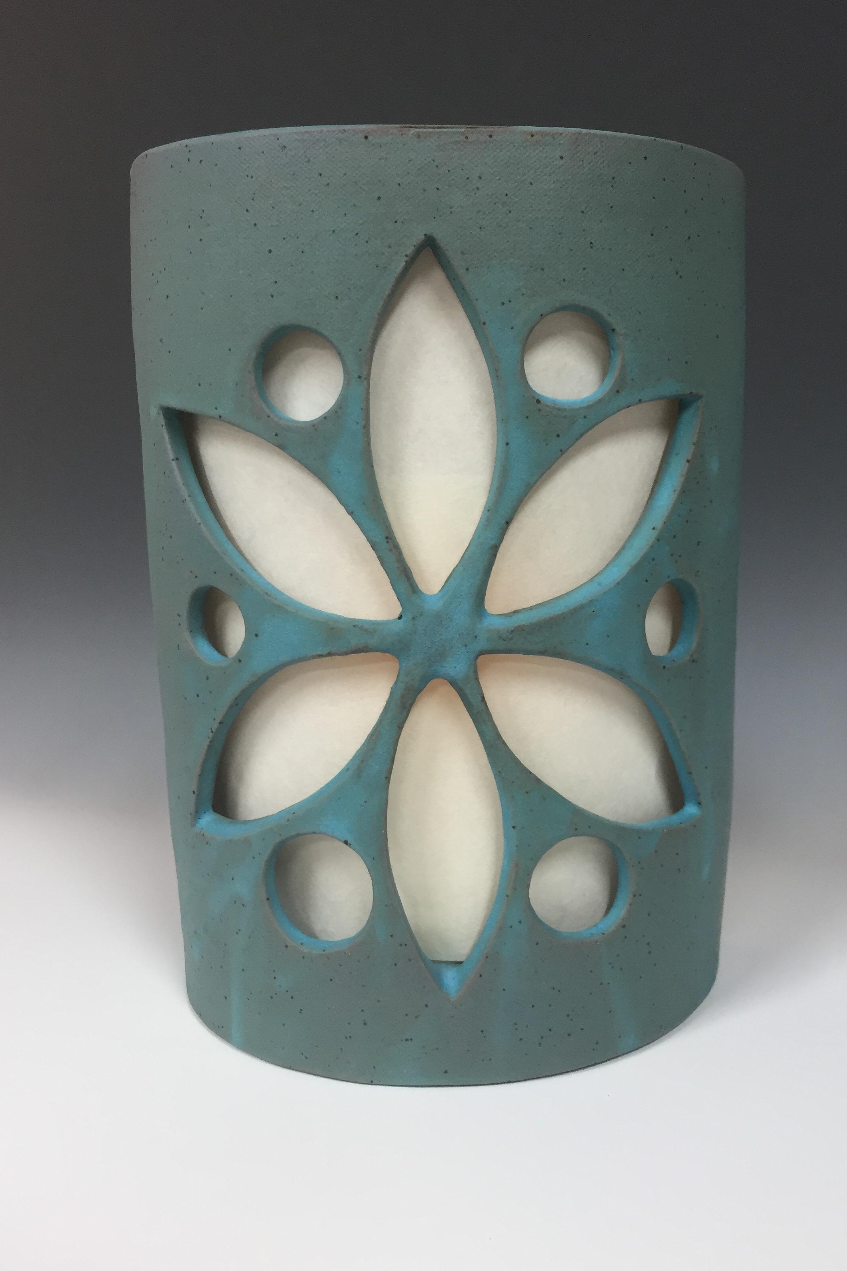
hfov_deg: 42.3
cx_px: 471
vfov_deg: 60.3
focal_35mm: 31
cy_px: 626
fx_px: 1094
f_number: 2.2
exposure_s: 1/30
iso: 64
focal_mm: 4.15
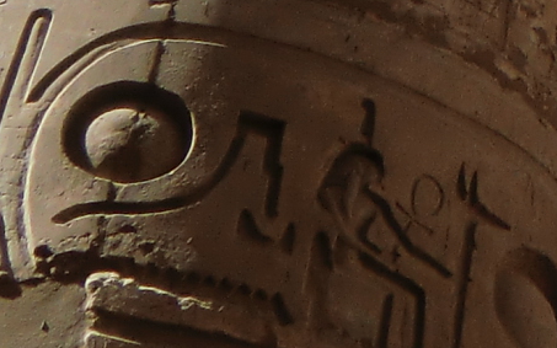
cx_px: 1195
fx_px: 2398
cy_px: -535
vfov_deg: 7.6
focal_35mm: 158
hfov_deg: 11.6
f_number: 3.2
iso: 64
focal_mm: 4.3
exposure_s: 1/640
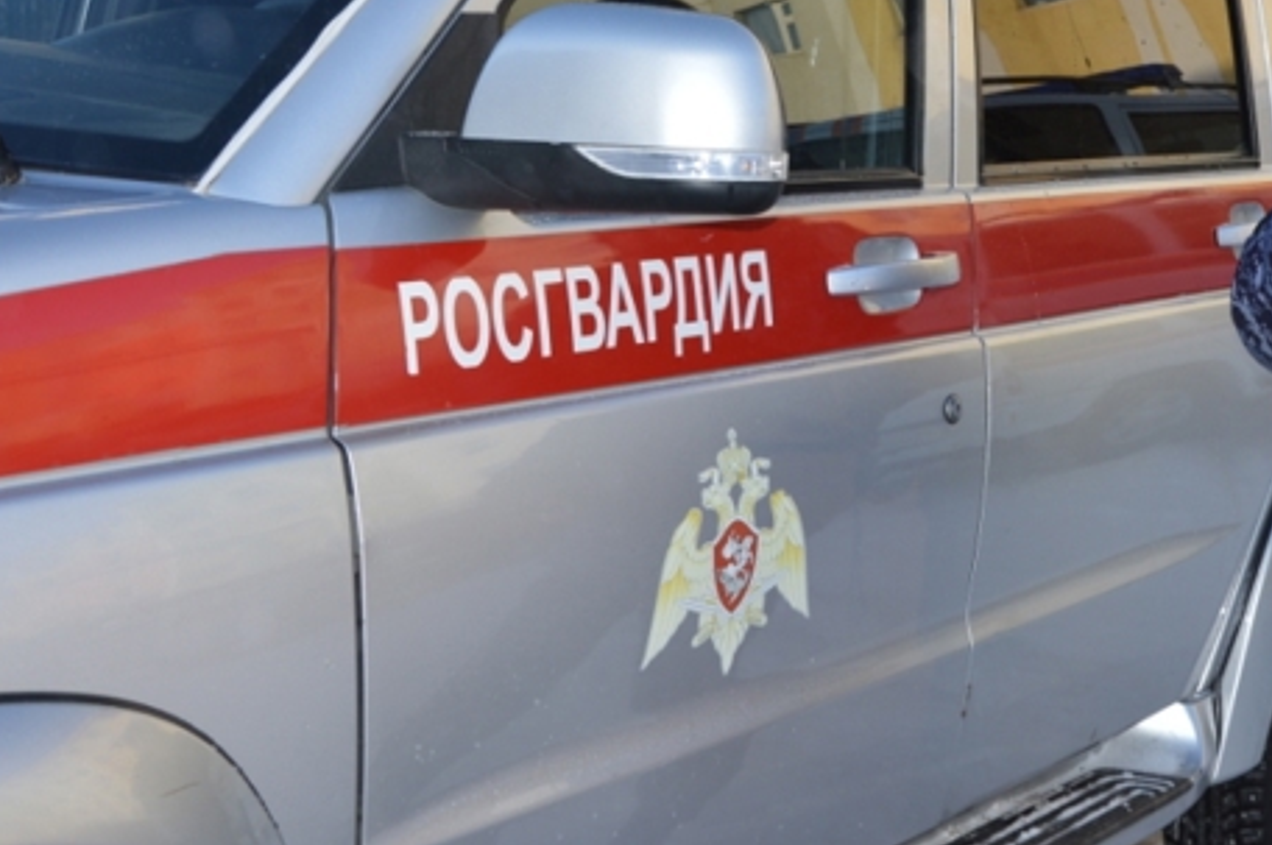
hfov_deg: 31.6
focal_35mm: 62
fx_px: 2182
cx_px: 1035
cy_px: 231
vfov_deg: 21.8
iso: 100
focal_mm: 25
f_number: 5.6
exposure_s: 1/200
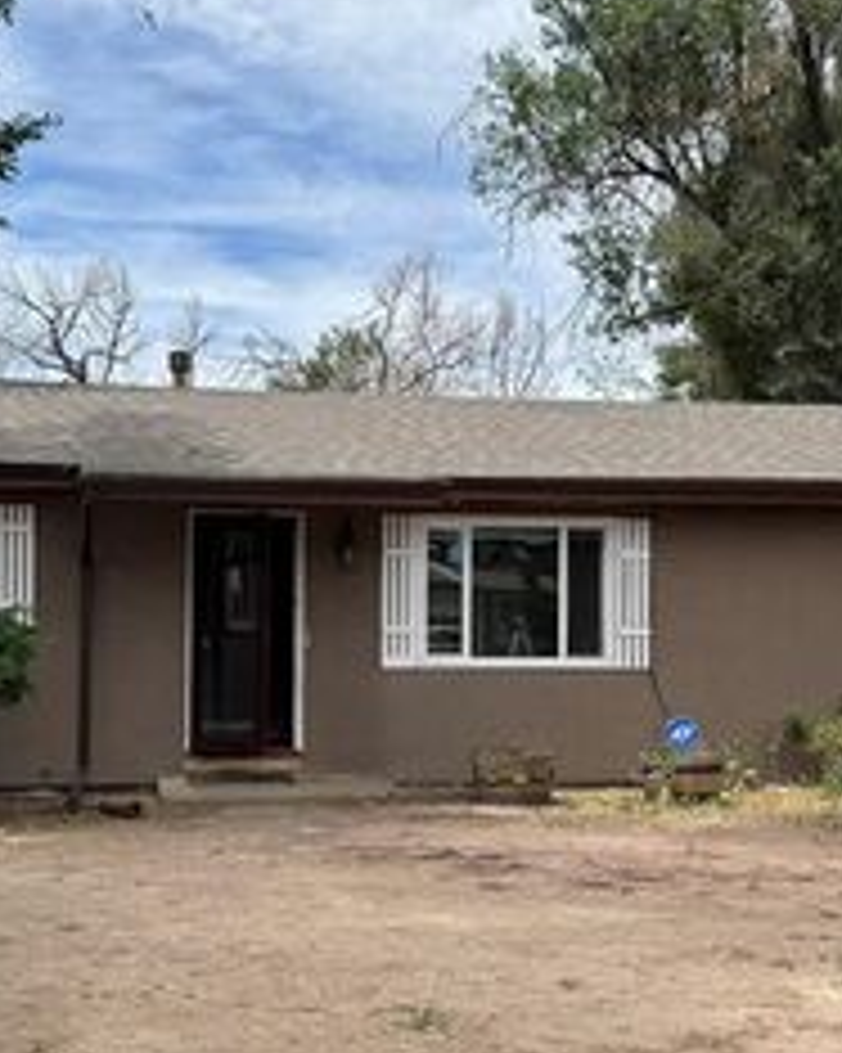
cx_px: 324
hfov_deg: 30.1
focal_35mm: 50
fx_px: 1559
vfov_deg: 37.2
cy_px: 628
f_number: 1.78
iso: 80
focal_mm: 6.76
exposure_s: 1/2174
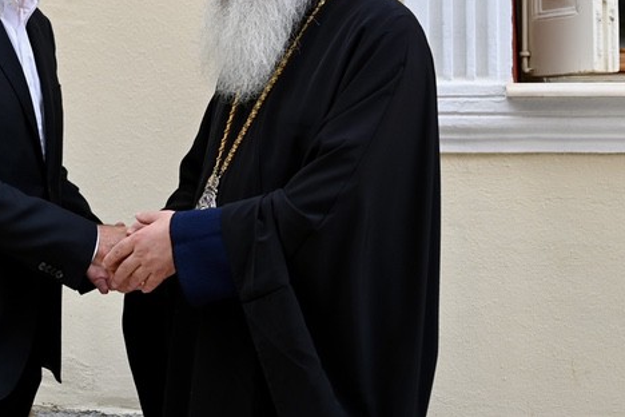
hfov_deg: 36.7
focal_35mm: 53
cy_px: 62
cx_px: 158
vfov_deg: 24.9
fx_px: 920
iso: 125
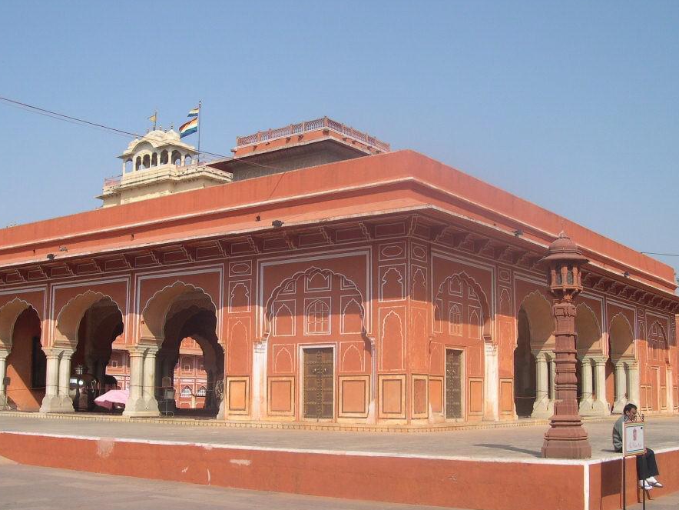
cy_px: 288
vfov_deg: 32.8
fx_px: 863
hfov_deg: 42.9
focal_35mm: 44
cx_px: 297
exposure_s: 1/192
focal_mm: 8
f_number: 7.6
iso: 100
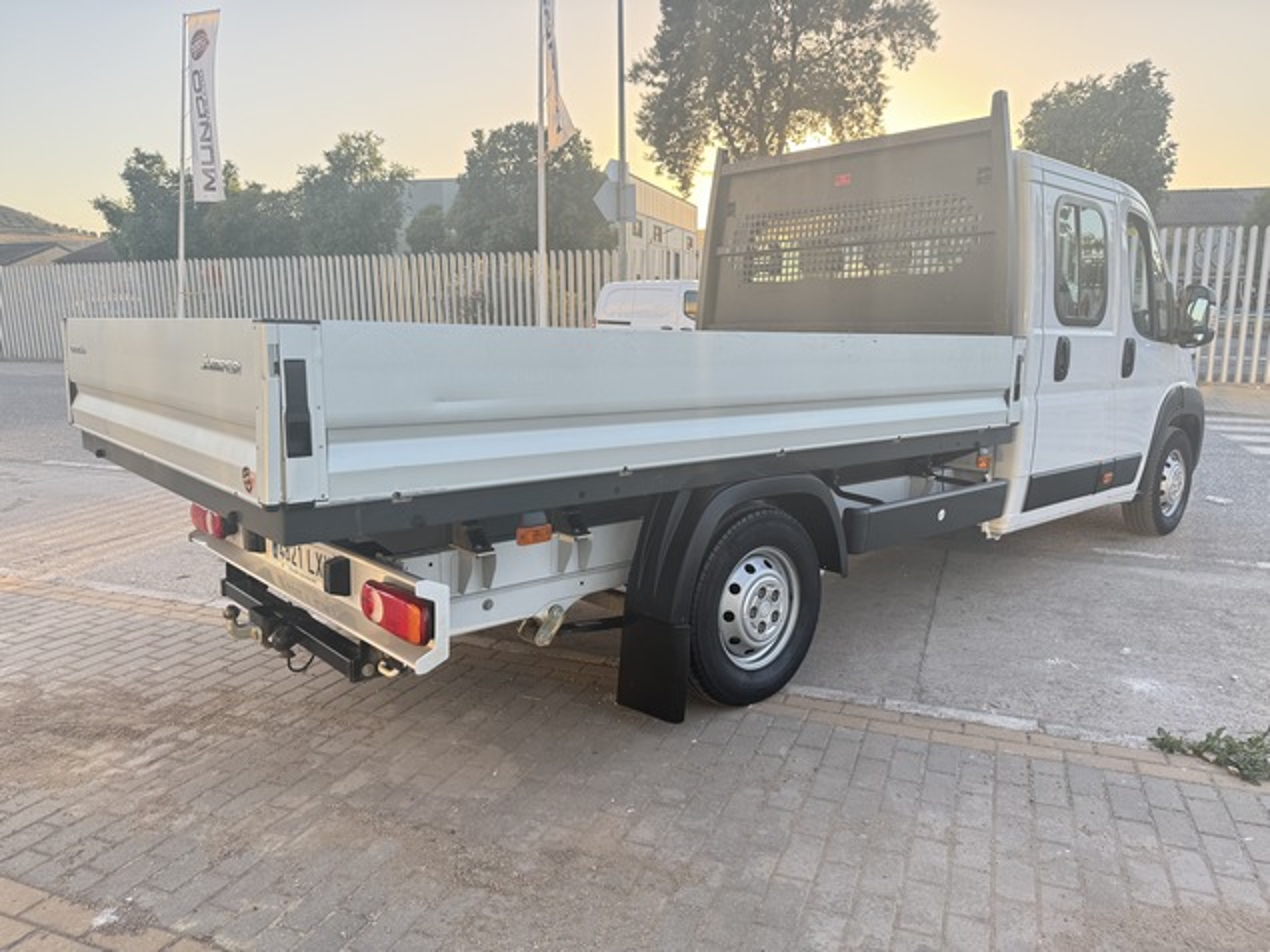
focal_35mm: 24
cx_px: 635
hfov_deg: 71.6
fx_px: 880
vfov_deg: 56.8
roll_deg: +1.0
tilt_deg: -10.3
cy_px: 476
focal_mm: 6.76
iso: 100
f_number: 1.78
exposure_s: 1/445
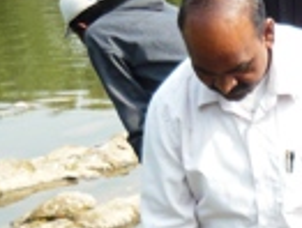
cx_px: 370
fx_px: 1277
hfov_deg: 13.1
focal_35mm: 146
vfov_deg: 9.6
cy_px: 426
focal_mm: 6
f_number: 2.9
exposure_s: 1/500
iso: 100
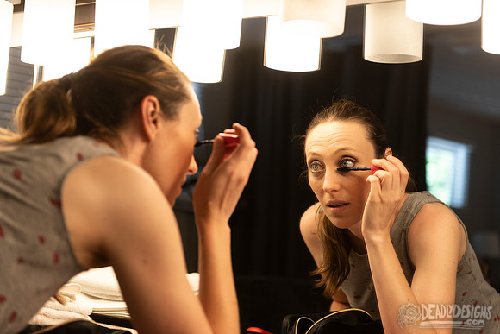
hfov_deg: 30.5
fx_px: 917
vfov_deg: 20.6
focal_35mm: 66
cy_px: 167
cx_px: 250
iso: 1600
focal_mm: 66
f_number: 3.2
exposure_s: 1/400
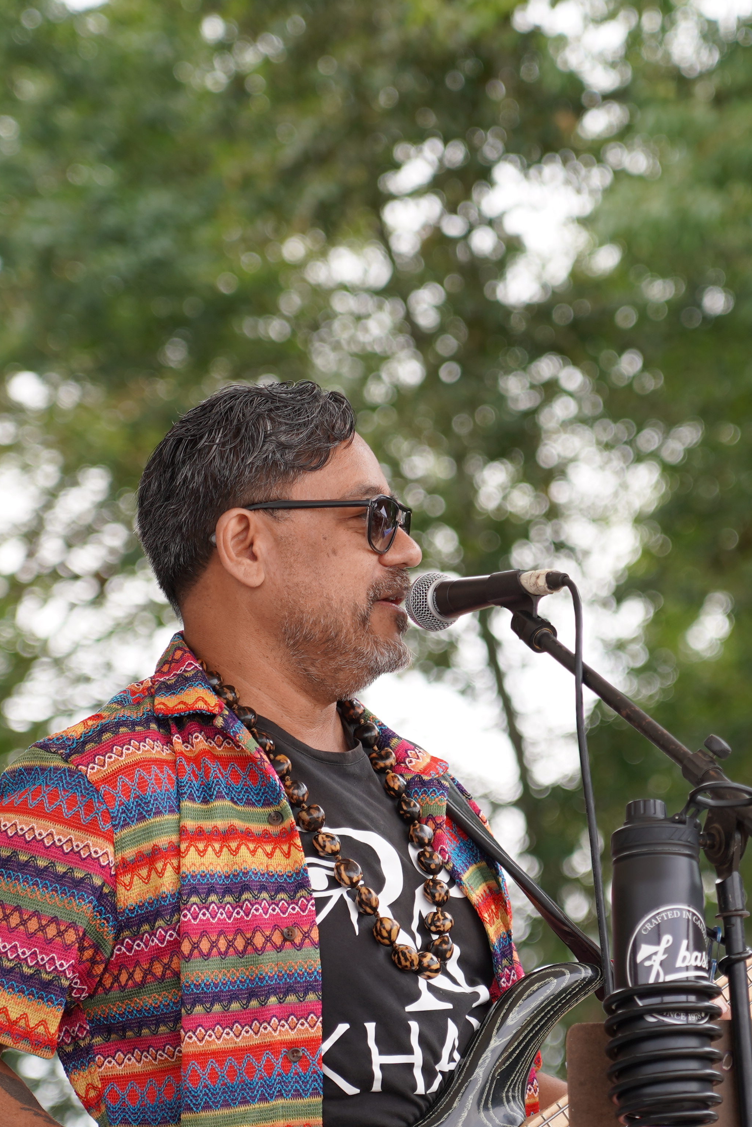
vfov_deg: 10.0
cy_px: 646
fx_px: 6453
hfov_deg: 6.7
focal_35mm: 206
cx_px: 538
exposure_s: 1/160
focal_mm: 105
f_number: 4
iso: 100
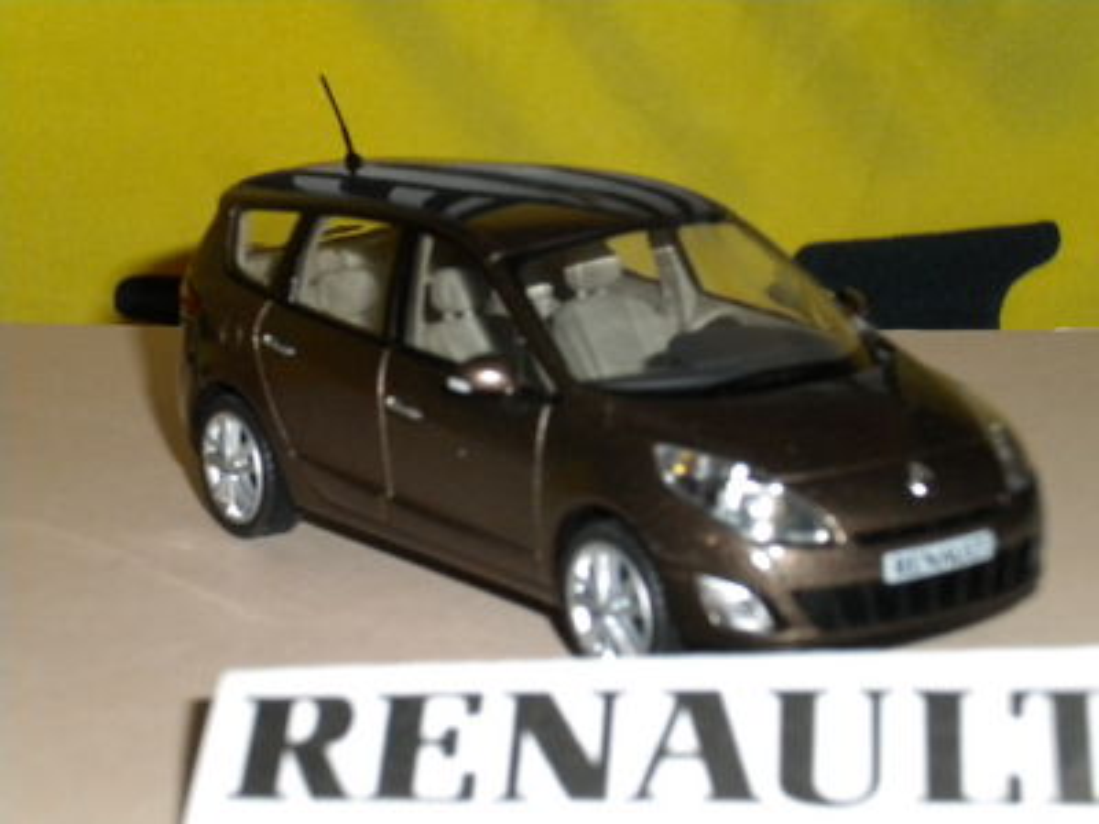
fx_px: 3334
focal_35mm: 105
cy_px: 412
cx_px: 550
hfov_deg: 18.7
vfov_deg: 14.1
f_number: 5.9
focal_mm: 18.9
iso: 400
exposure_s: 1/60
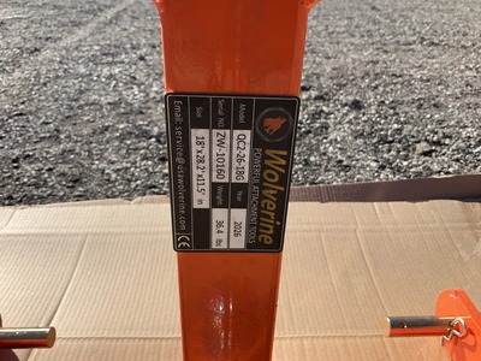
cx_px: 240
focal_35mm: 29
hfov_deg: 61.7
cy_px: 180
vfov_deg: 48.2
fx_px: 403
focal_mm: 3
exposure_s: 1/1534
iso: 25
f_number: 1.8
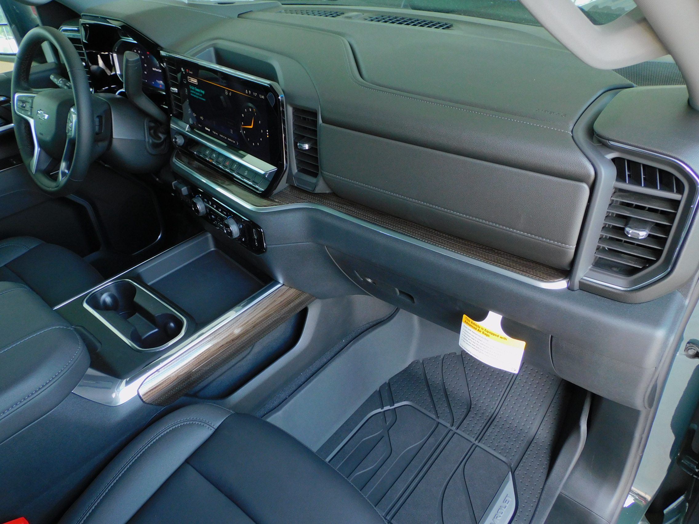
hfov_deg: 71.6
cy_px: 262
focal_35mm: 24
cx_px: 350
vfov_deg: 56.8
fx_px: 485
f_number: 3.3
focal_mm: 4.3
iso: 125
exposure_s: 1/30
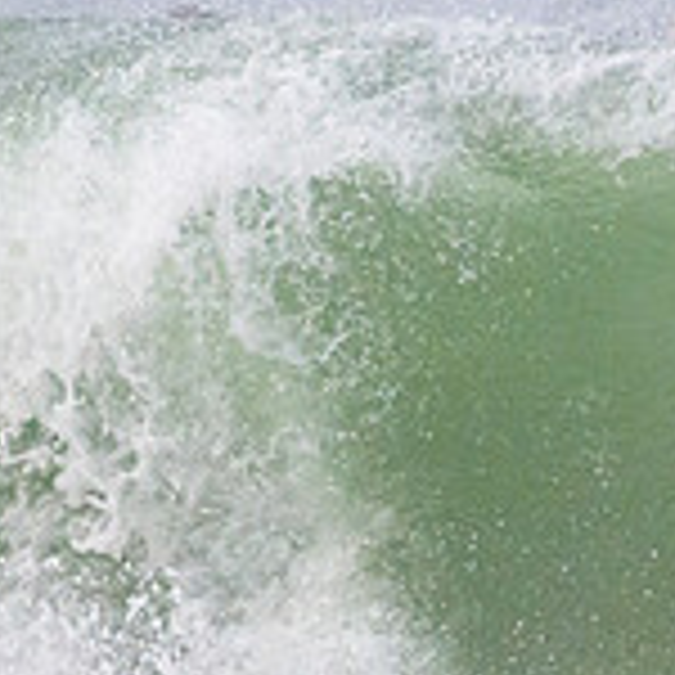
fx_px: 72449
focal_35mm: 3284
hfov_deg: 0.5
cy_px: 610
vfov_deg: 0.5
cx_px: 965
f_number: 11
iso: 3600
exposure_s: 1/3200
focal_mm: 800
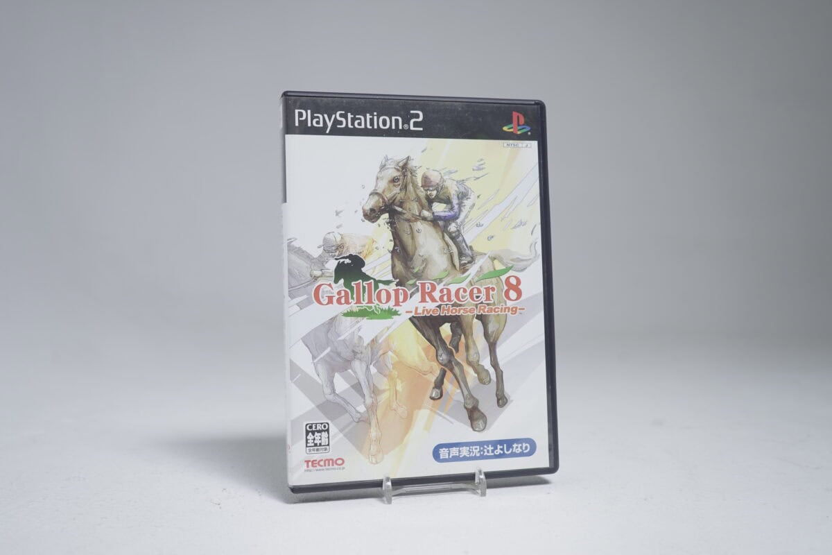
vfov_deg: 36.9
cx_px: 416
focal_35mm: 36
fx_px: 832
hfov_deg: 53.1
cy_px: 278
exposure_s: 1/30
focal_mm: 36
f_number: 5.6
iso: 640
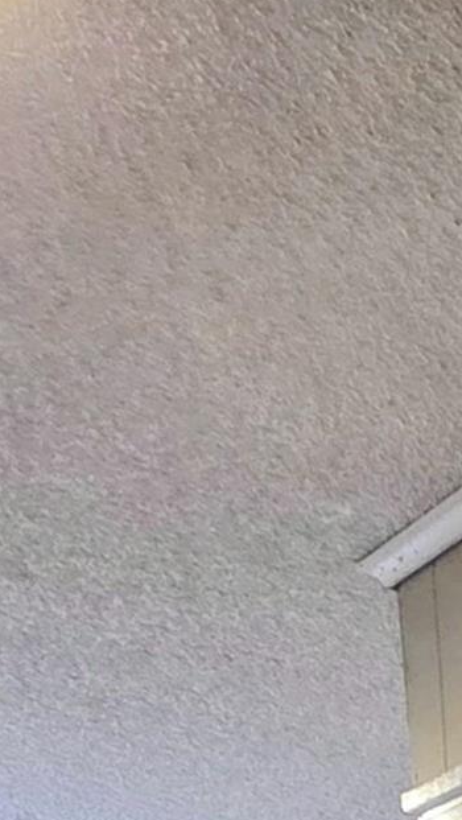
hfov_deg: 12.5
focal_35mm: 70
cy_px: 1484
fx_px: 1522
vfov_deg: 20.7
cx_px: 1180
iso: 320
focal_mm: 2.2
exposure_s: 1/60
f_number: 2.2
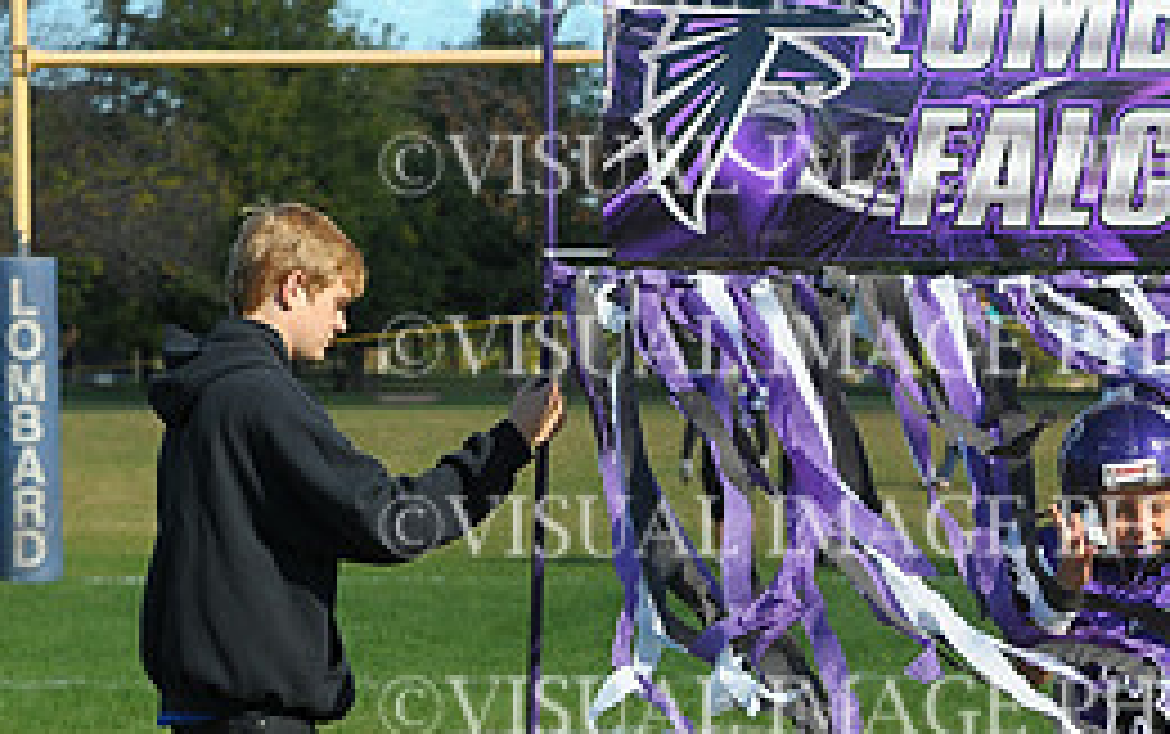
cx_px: 1030
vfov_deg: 7.1
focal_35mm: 186
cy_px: 617
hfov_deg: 11.2
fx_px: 5936
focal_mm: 82
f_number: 6.3
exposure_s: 1/1000
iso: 400
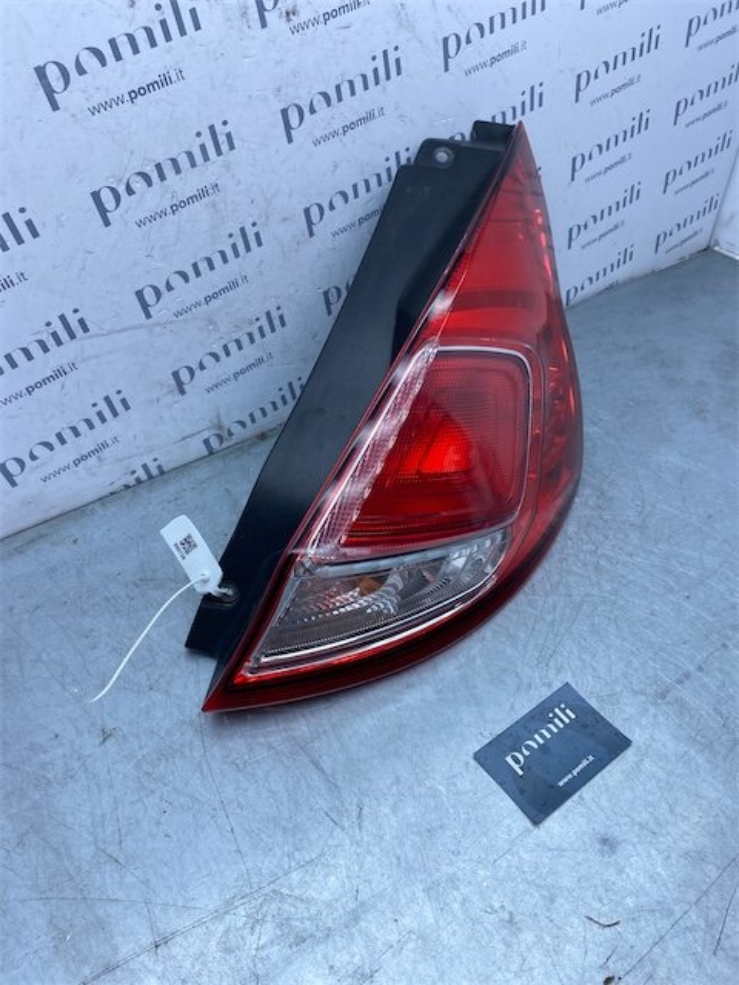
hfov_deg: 53.1
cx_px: 370
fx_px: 740
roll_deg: -1.3
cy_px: 492
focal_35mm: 26
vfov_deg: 67.3
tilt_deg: -42.7
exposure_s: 1/981
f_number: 1.8
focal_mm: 4.25
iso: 32
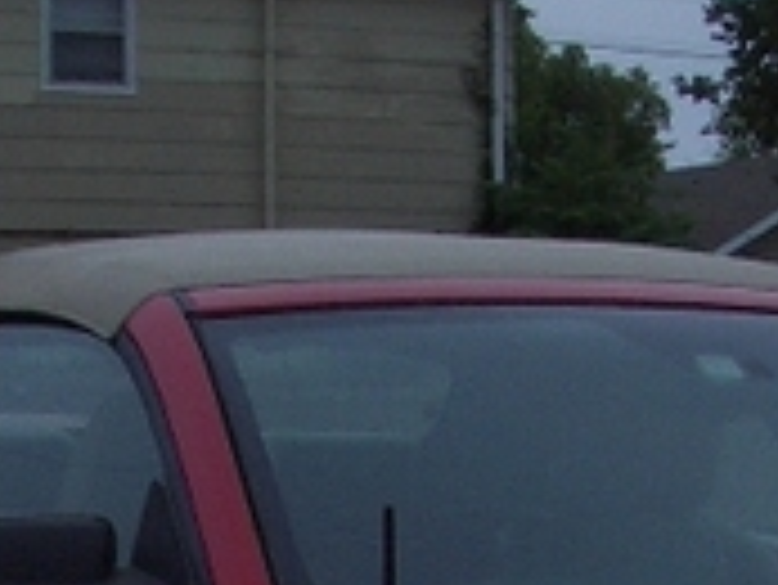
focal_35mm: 162
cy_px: 1202
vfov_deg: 8.6
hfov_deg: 12.1
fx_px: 3644
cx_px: 634
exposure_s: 1/400
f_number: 2.6
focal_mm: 5.8
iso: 50
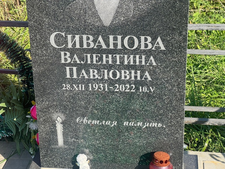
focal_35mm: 77
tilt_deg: -23.1
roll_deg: +1.9
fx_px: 500
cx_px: 112
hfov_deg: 25.3
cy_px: 84
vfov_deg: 19.1
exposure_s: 1/207
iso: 25
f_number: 2.8
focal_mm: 9
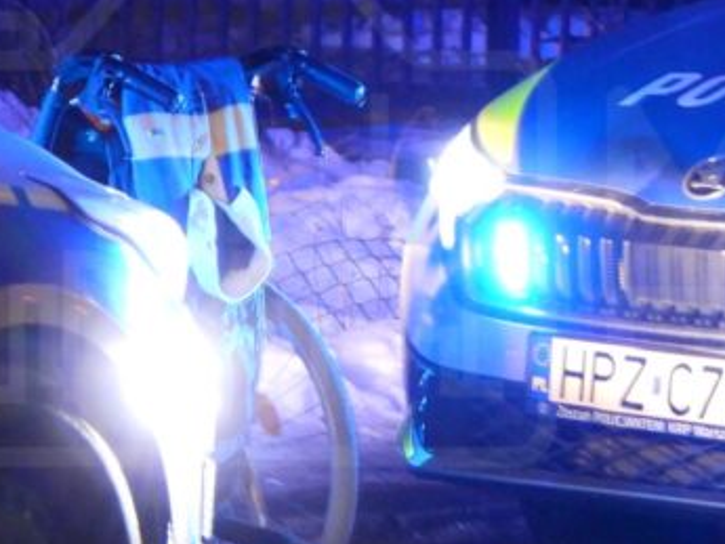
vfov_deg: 3.2
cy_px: -36
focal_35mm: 460
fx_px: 9638
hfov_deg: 4.3
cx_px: 994
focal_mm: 27.9
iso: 800
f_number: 4
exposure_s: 1/10
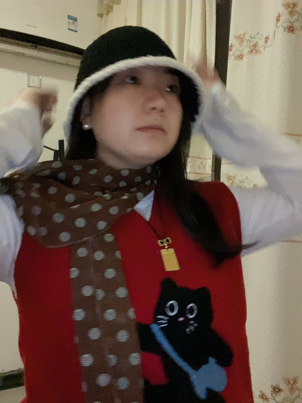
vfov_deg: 60.0
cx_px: 151
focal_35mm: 30
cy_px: 202
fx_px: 349
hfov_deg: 46.8
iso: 1600
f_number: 2.2
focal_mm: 2.71
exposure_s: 1/17
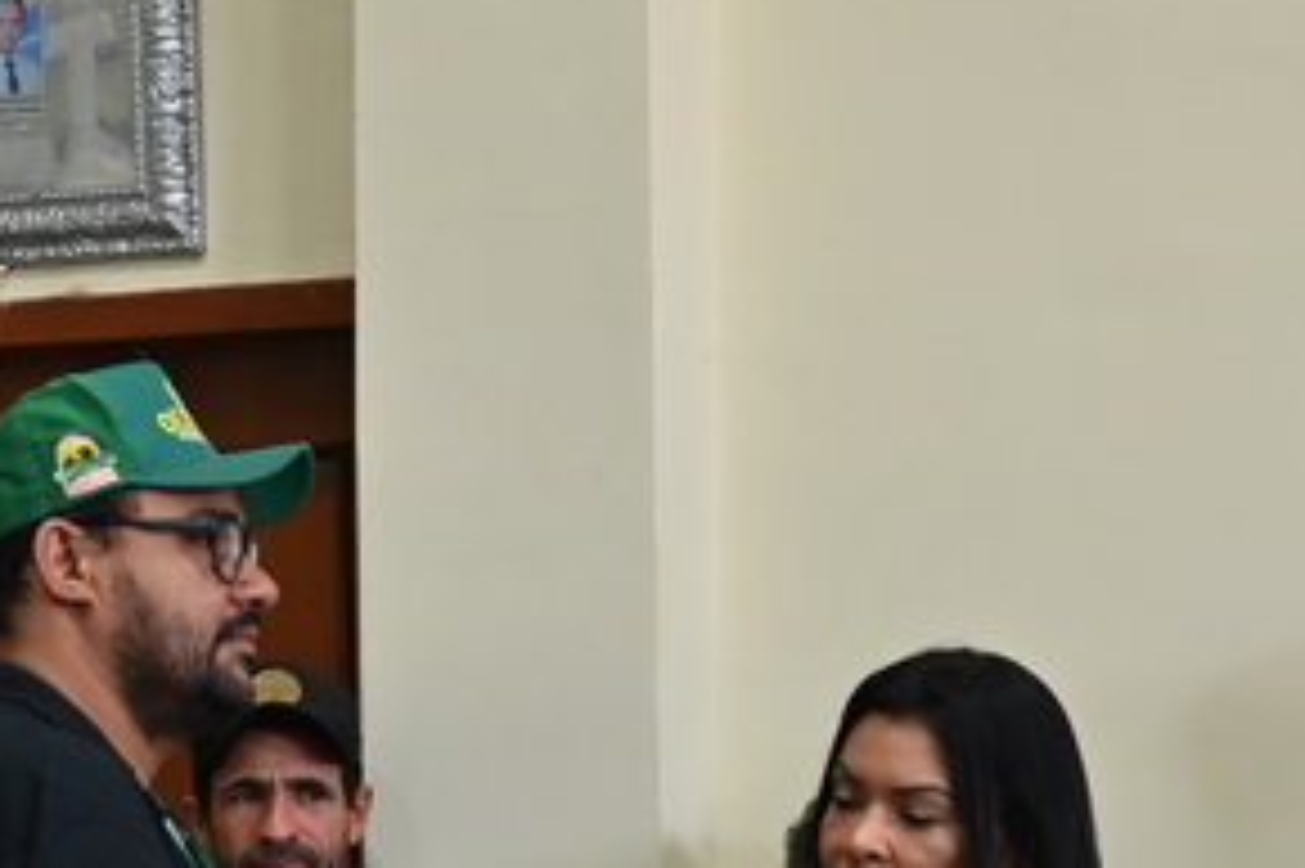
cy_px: 1172
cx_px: 468
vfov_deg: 7.3
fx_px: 6738
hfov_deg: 11.1
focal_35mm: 186
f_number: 4
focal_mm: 60
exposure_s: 1/125
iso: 1600
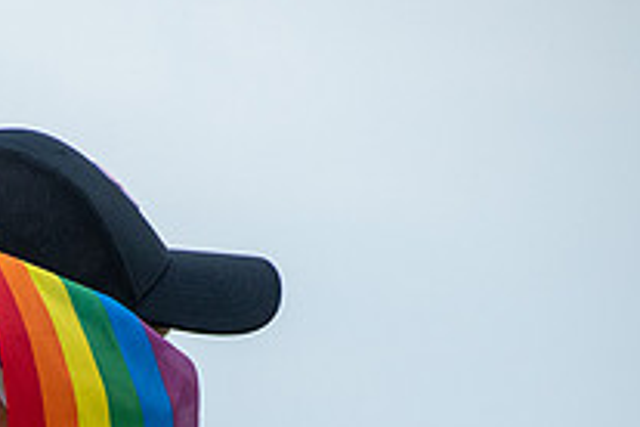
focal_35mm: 737
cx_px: 15
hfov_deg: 2.8
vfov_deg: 1.9
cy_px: 524
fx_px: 13101
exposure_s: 1/1000
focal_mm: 175
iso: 560
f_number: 5
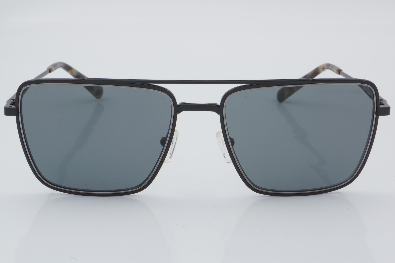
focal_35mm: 82
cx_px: 198
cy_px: 132
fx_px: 905
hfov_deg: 24.6
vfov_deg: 16.6
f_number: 32
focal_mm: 55
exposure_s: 1/4
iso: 100
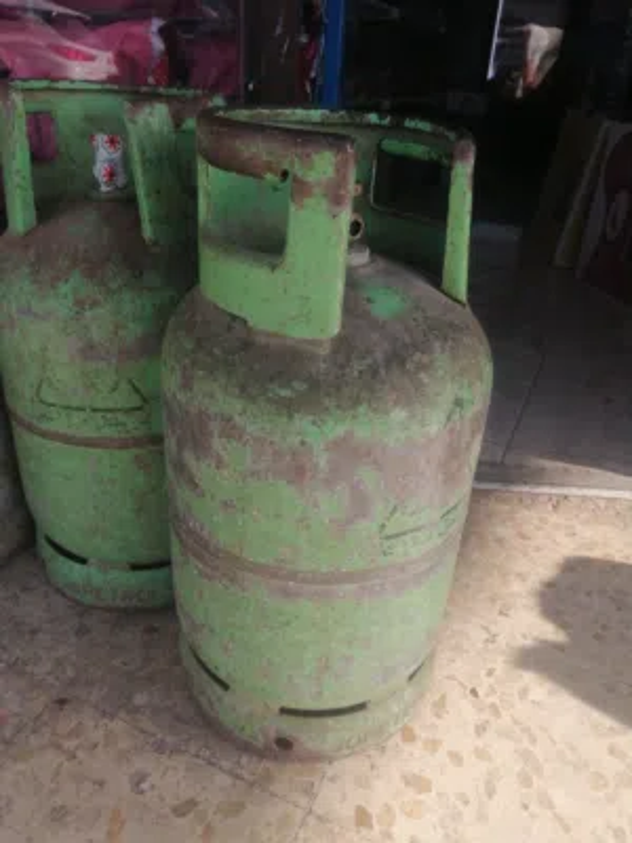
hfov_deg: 53.1
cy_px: 422
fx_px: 633
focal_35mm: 26
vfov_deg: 67.3
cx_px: 316
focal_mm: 3.95
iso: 50
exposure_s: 1/690
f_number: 1.8
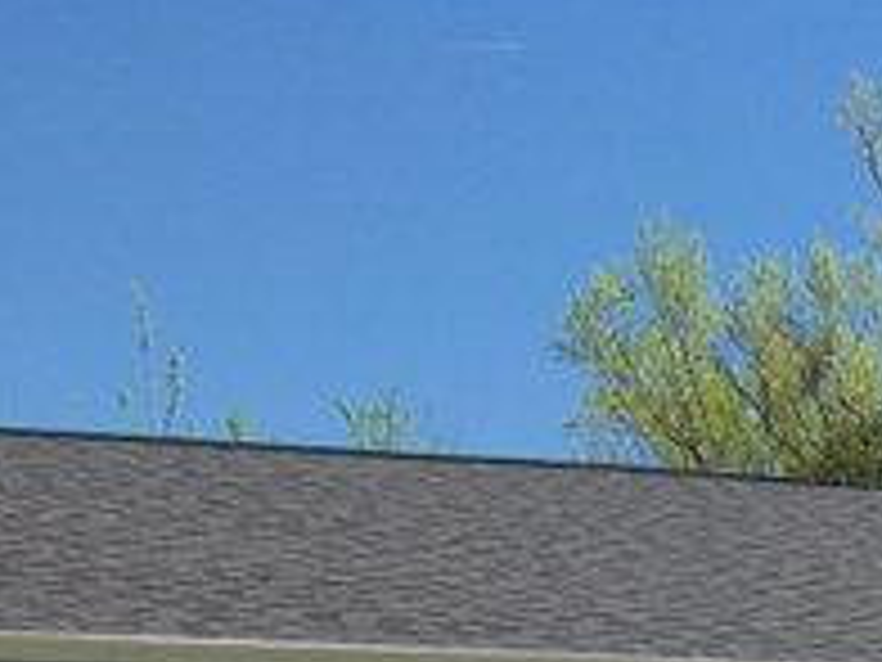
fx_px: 1911
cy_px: 1067
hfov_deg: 24.9
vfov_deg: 17.2
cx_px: 848
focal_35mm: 75
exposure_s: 1/200
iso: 50
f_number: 5.6
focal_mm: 3.8
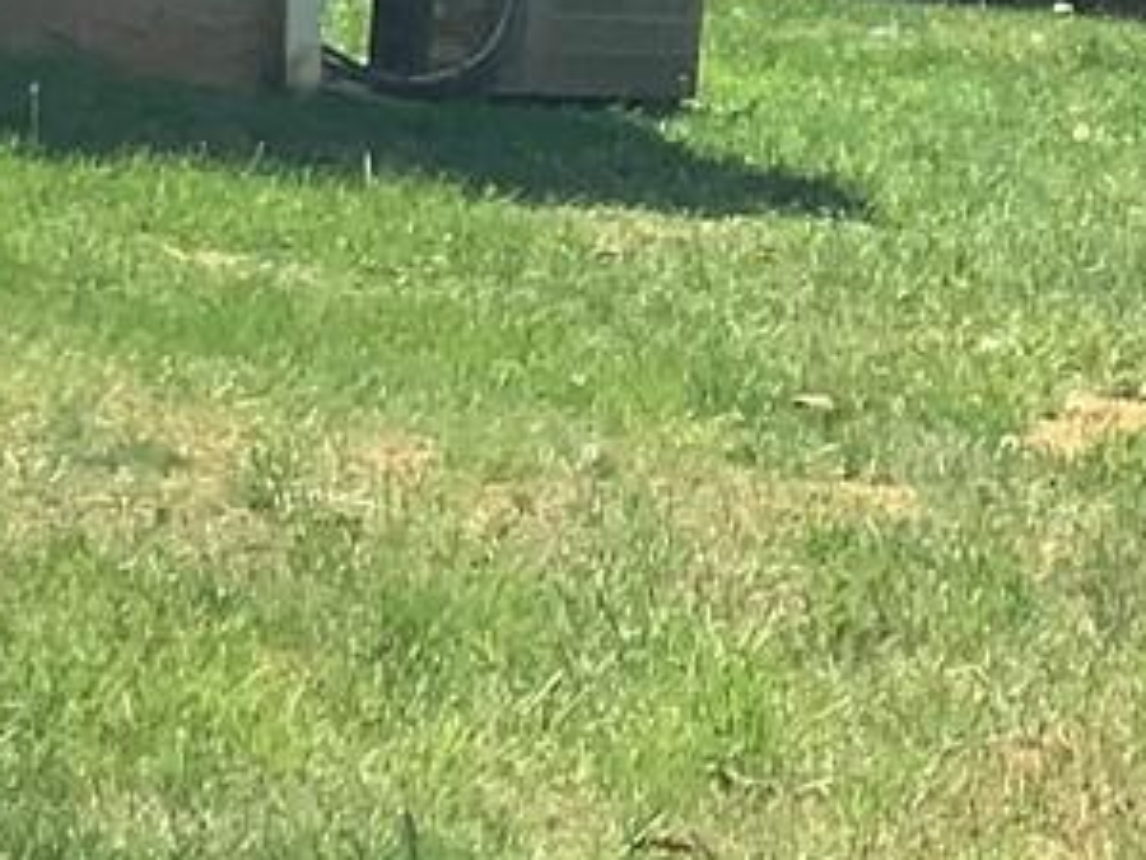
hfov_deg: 9.8
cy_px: -531
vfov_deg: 7.3
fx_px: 6555
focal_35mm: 198
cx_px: 1478
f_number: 1.8
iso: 16
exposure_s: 1/1168
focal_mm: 3
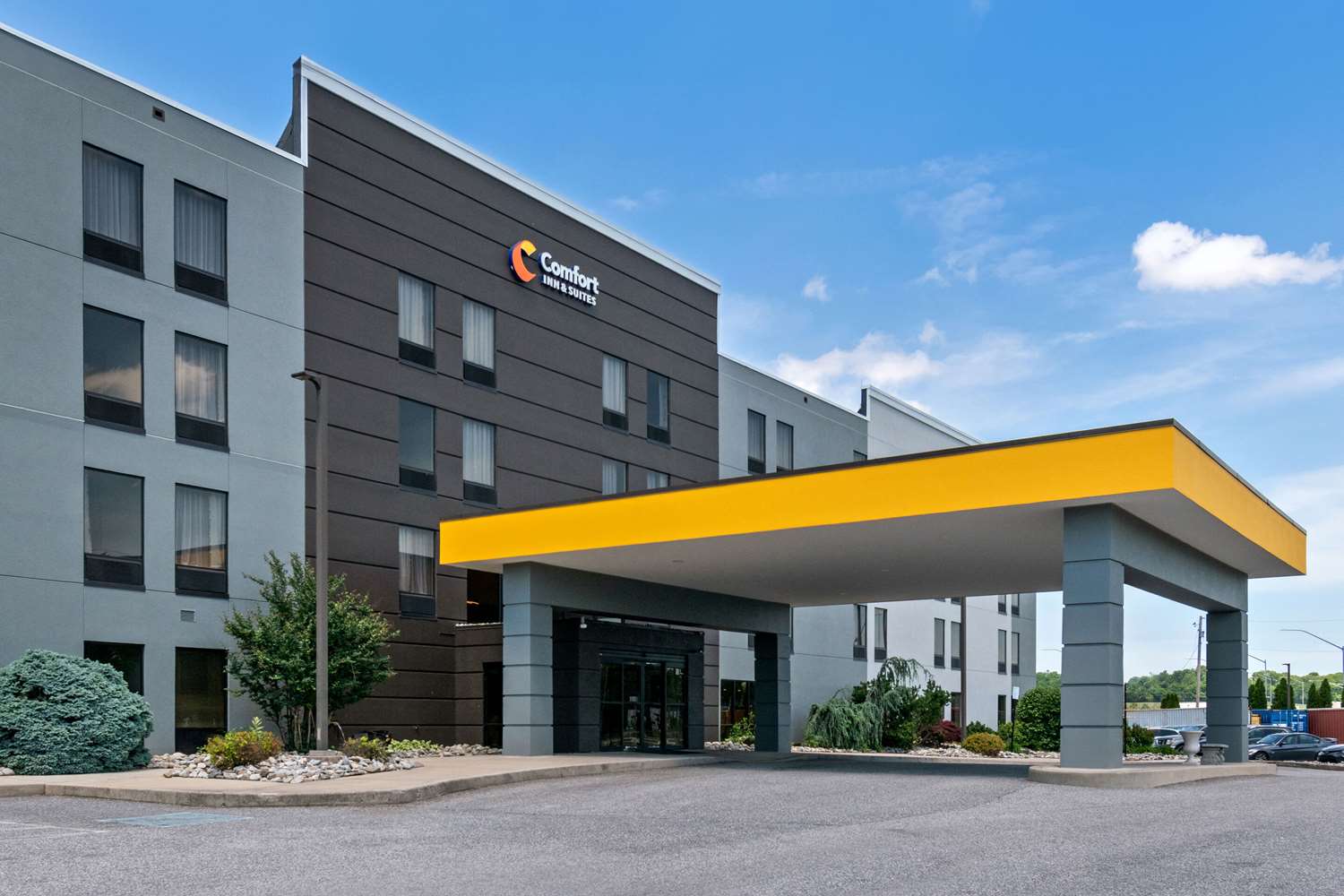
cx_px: 672
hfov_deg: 61.9
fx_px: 1120
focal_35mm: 30
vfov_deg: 43.6
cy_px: 448
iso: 400
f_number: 8
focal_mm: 20
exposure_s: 1/1000
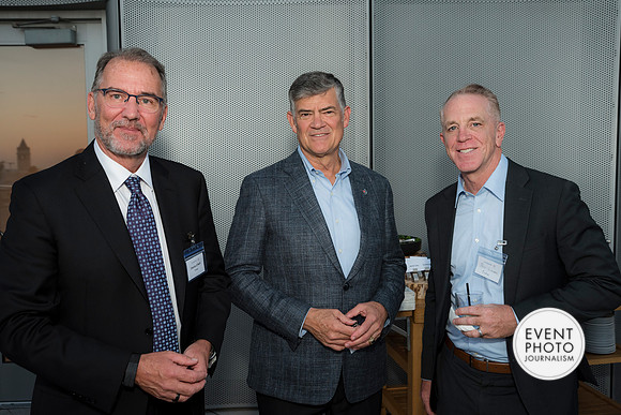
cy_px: 208
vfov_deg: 41.1
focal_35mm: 32
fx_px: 552
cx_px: 310
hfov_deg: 58.7
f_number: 5.6
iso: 800
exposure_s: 1/125
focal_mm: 32
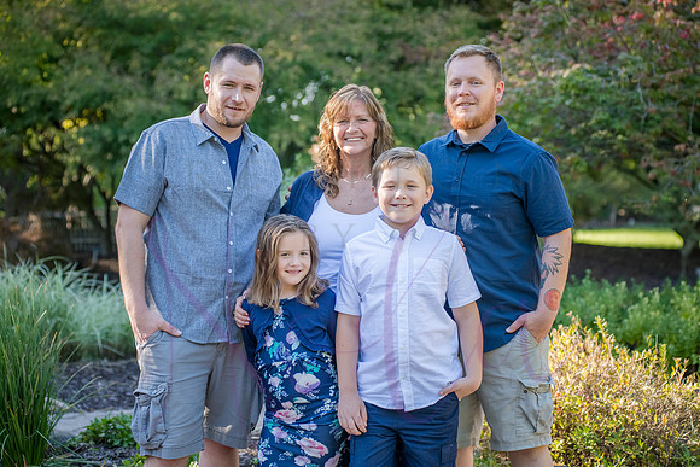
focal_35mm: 87
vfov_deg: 15.7
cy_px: 233
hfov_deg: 23.4
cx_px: 363
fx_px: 1693
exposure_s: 1/400
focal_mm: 80
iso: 400
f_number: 4
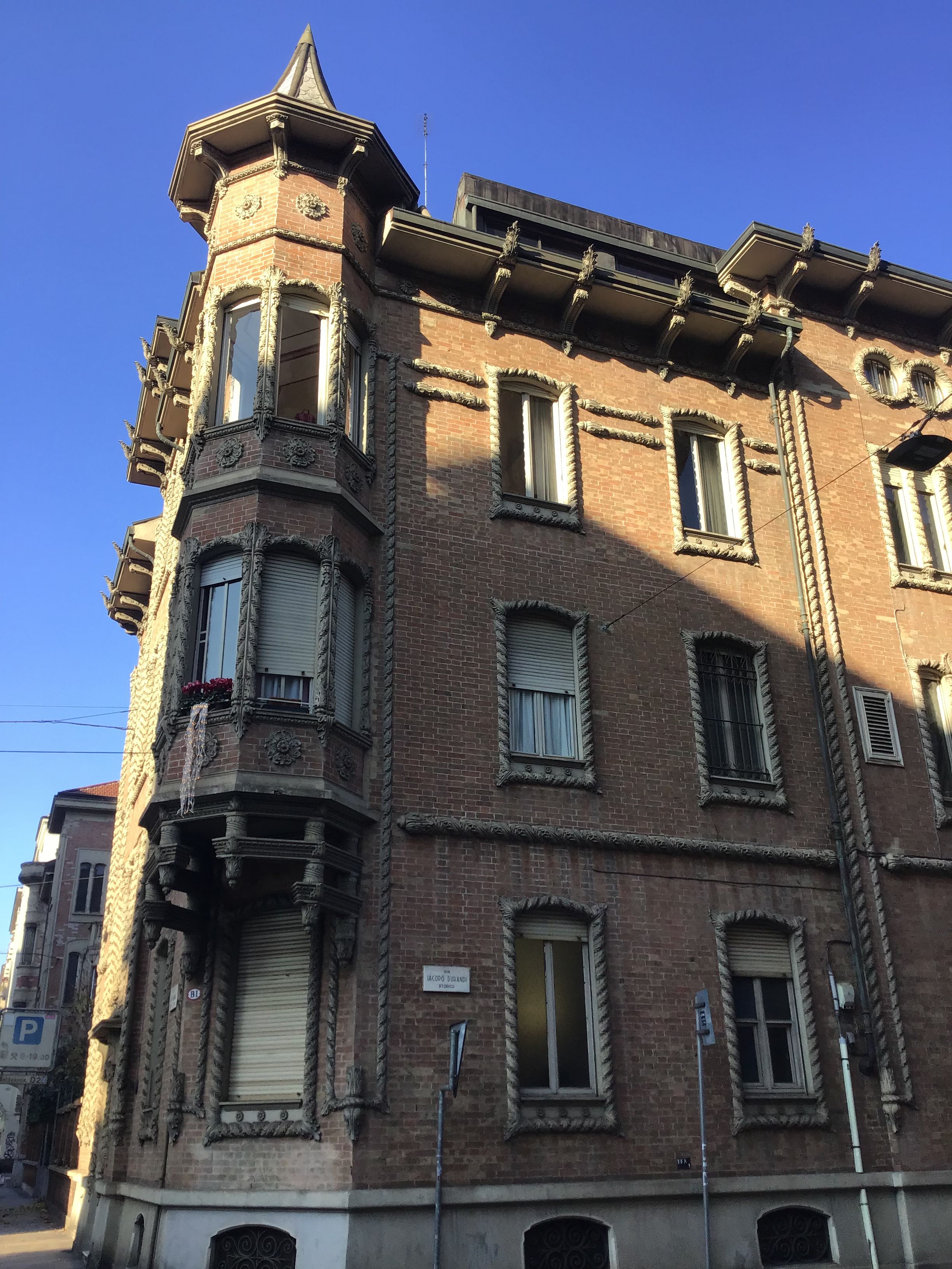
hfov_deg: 45.4
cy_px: 634
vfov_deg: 58.4
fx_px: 1137
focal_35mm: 31
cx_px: 476
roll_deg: +1.4
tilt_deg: +23.8
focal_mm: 3.3
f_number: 2.4
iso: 25
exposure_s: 1/369
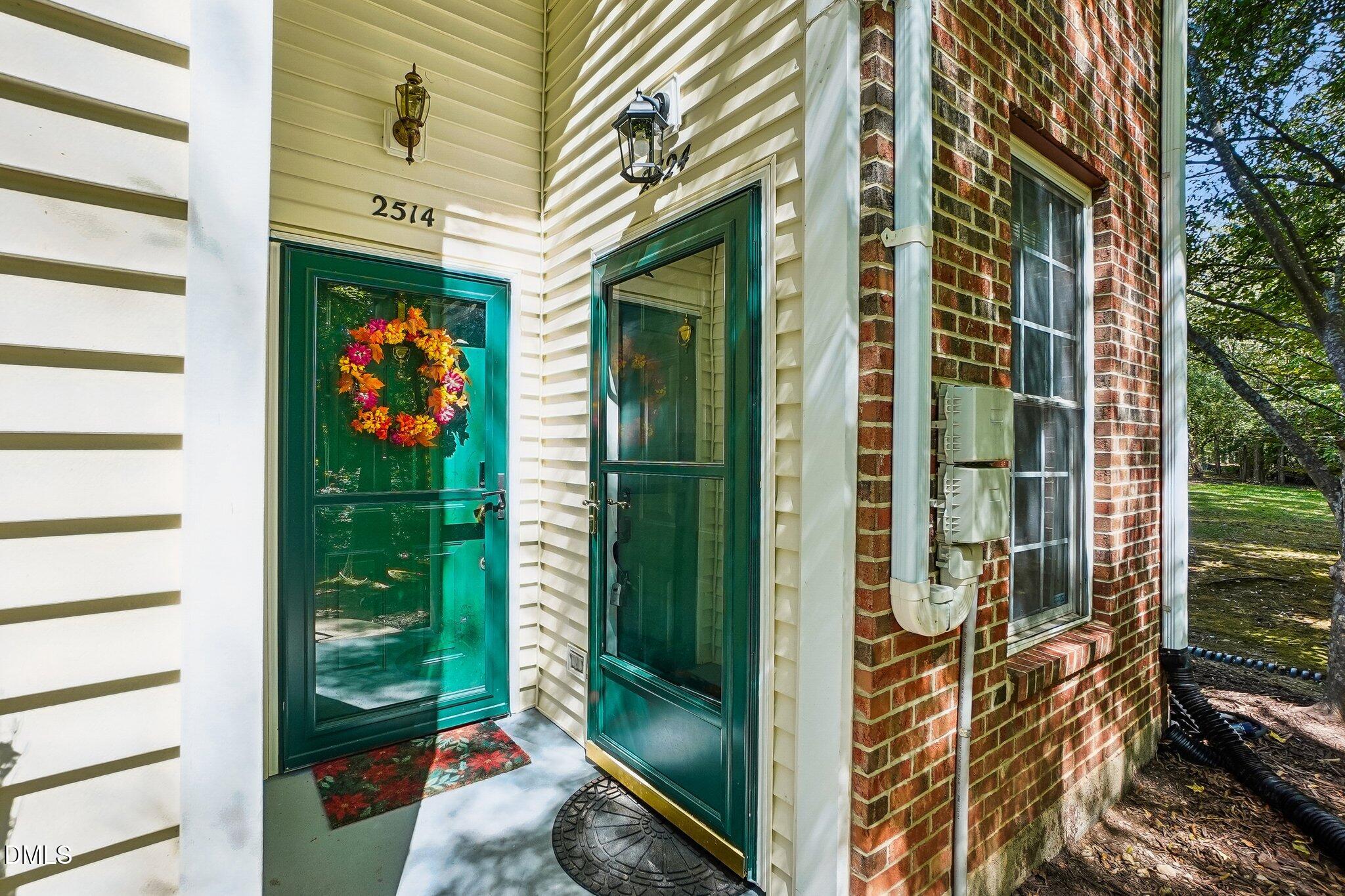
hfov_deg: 100.4
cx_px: 672
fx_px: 560
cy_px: 448
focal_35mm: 15
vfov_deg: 77.3
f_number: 8
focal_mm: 10
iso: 400
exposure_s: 1/50
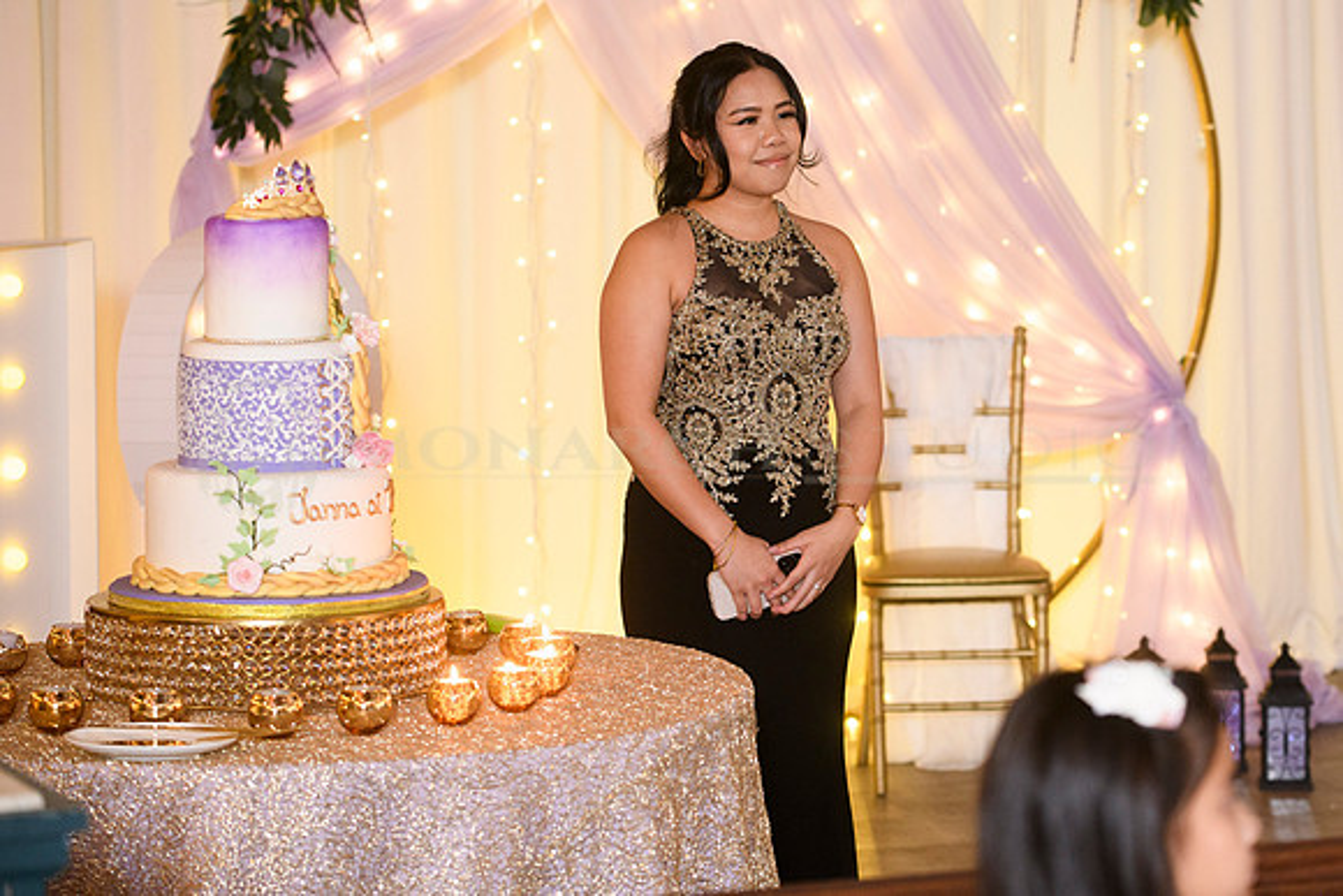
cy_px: 365
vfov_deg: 10.6
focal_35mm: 129
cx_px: 817
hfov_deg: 15.9
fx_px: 4818
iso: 1000
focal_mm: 105
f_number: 4.5
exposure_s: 1/80
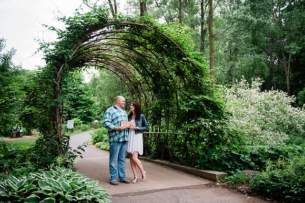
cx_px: 152
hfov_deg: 58.7
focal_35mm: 32
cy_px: 102
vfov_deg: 41.1
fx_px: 271
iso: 640
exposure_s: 1/160
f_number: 2.8
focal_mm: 32
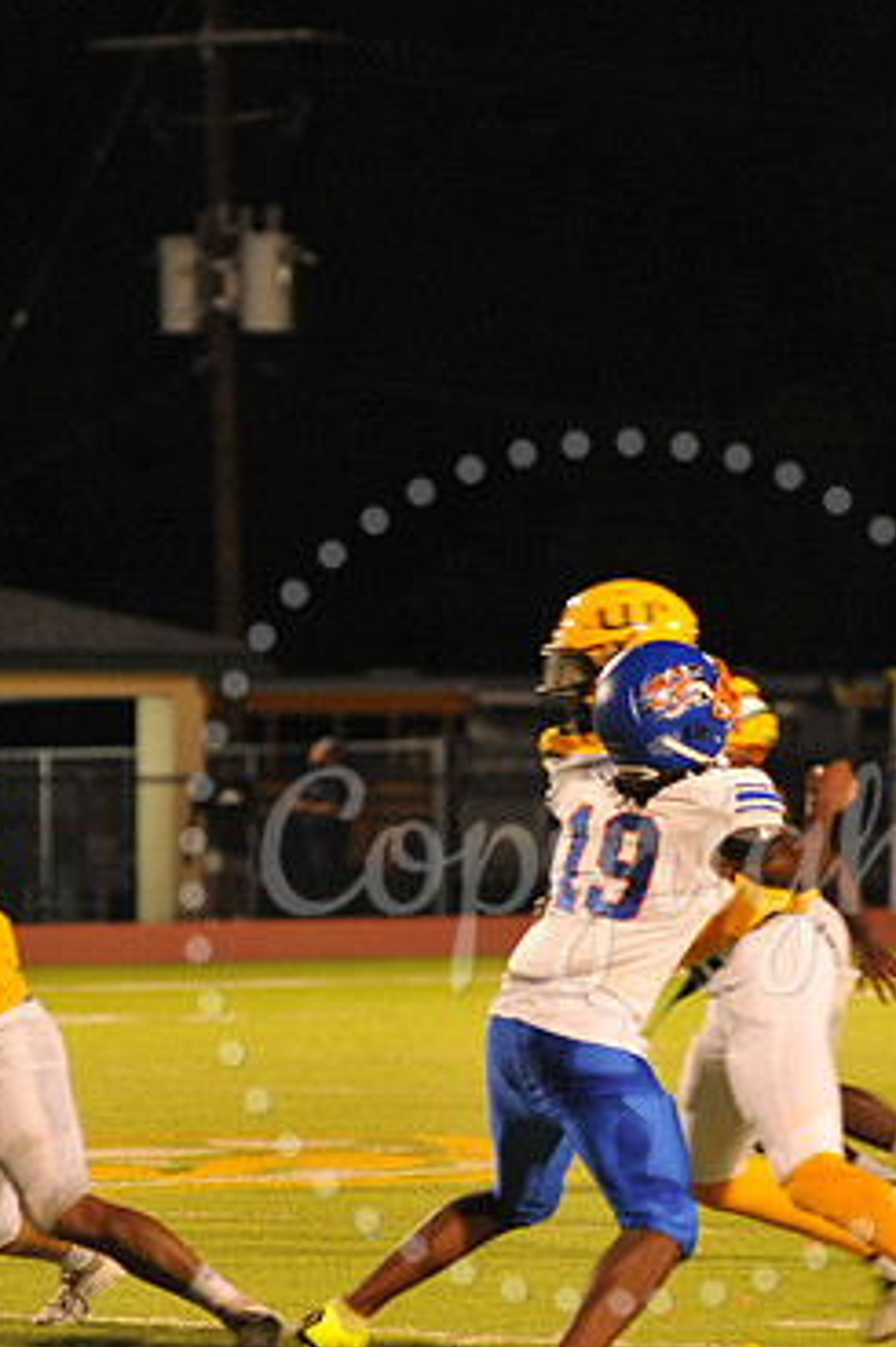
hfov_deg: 4.4
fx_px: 11770
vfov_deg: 6.5
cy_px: 867
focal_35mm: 315
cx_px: 622
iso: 3200
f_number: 4.5
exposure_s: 1/160
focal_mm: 200
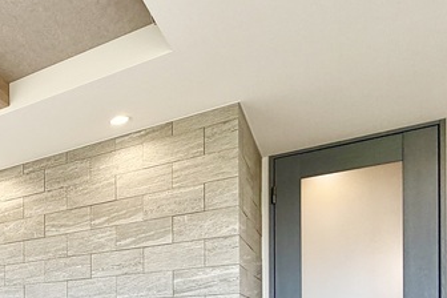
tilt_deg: +0.2
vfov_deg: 30.0
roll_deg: +0.2
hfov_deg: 36.6
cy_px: 343
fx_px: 484
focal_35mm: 39
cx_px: -104
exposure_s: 1/100
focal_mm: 2.22
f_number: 2.2
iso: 50
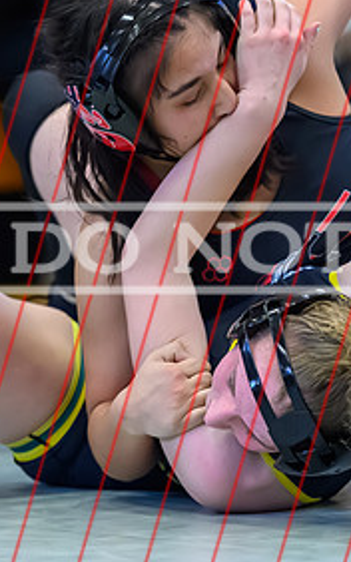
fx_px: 5776
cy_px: 321
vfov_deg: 5.6
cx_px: 340
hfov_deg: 3.5
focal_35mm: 377
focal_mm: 155
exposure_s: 1/500
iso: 8000
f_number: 2.8
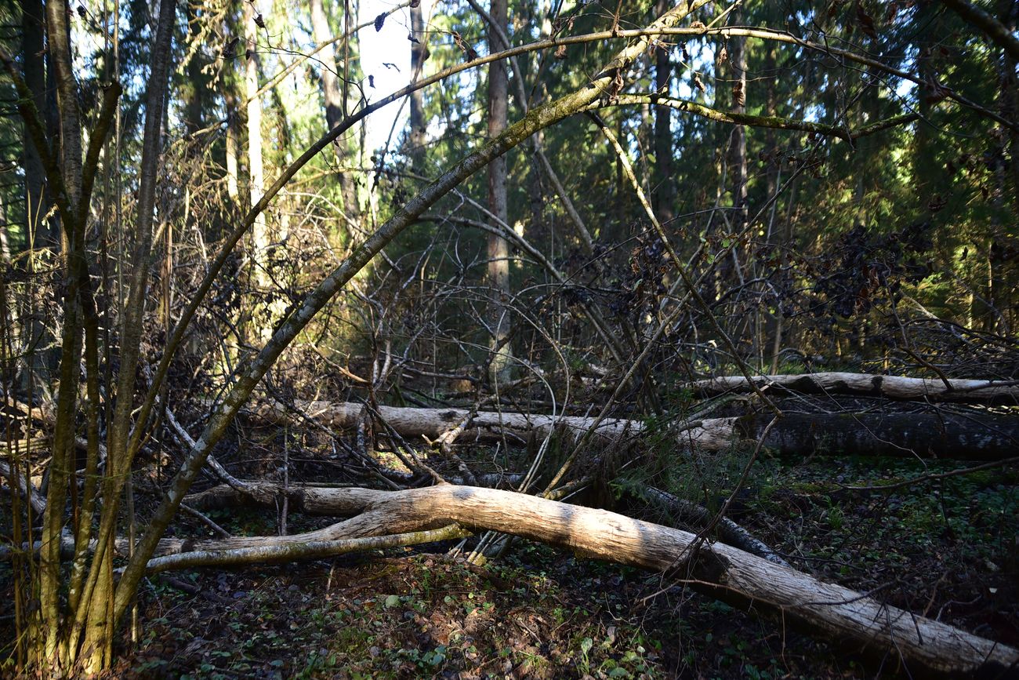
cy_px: 340
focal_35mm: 50
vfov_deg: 27.0
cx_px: 510
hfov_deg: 39.6
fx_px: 1415
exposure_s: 1/125
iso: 250
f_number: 3.5
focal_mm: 50
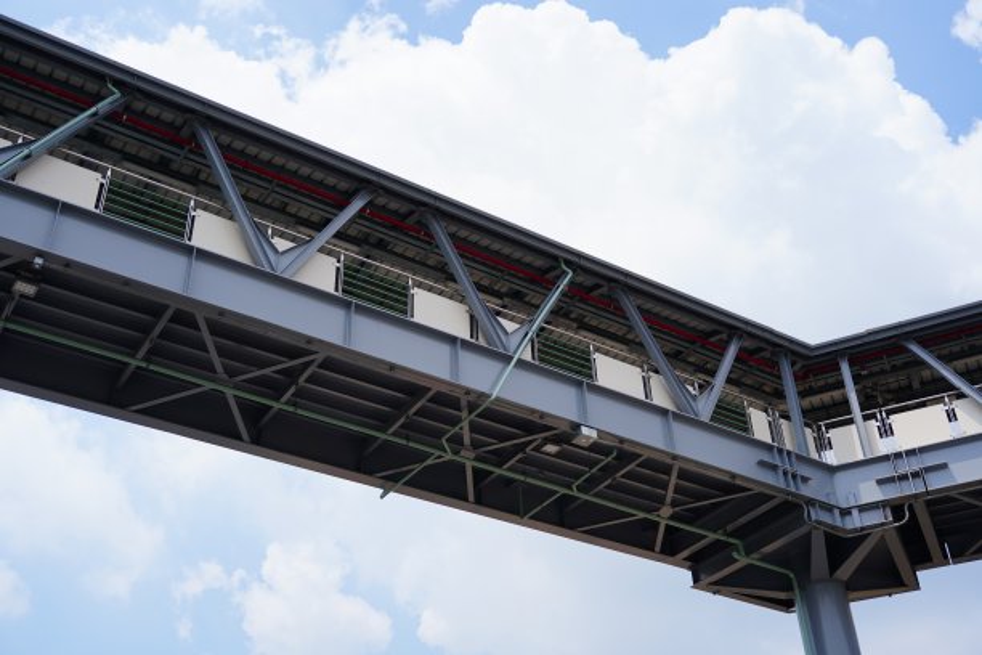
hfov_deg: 49.6
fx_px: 1064
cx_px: 491
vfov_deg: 34.2
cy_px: 328
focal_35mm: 39
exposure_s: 1/1250
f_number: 4
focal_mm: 39
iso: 100
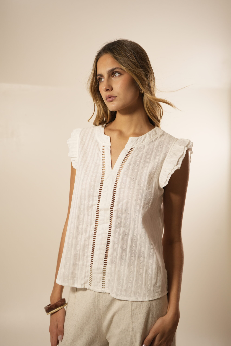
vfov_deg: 39.6
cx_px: 116
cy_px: 173
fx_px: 481
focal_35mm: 50
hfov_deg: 27.0
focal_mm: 50
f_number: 4
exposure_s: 1/125
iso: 1000
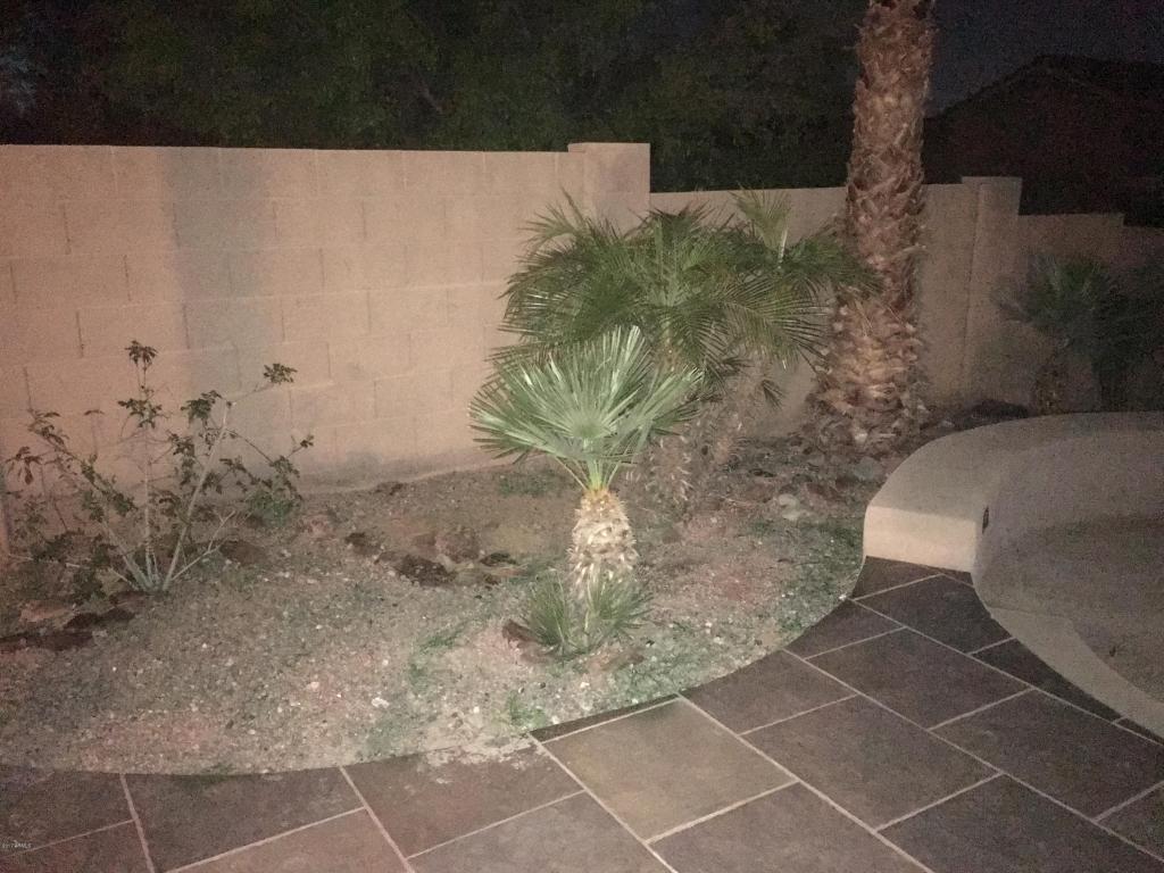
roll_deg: +0.7
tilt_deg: -15.0
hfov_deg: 61.7
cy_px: 436
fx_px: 975
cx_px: 582
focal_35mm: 29
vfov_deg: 48.2
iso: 2000
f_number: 2.2
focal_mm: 4.15
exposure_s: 1/16
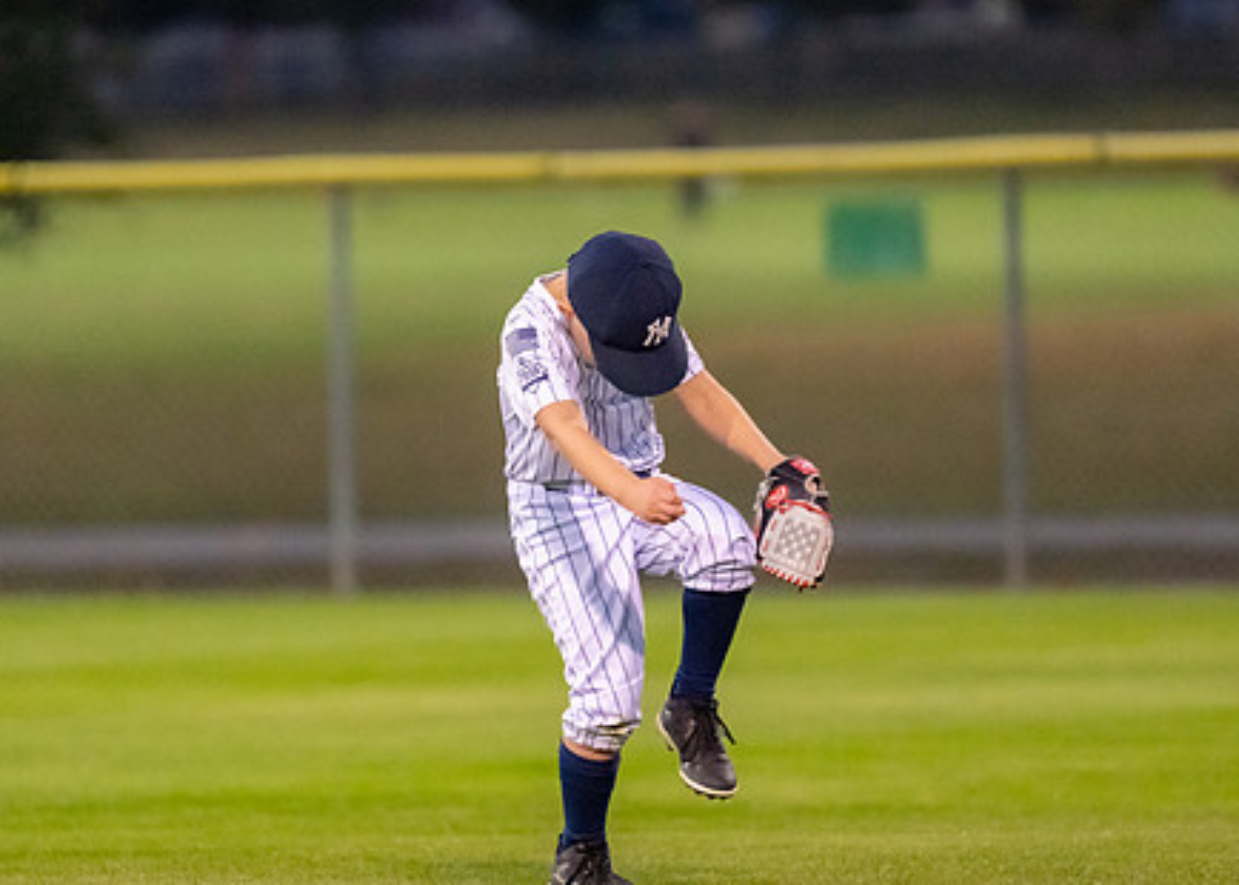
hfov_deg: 5.2
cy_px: 408
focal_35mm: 385
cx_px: 573
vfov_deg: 3.7
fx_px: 13548
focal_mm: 200
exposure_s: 1/1000
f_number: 2.8
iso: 4000
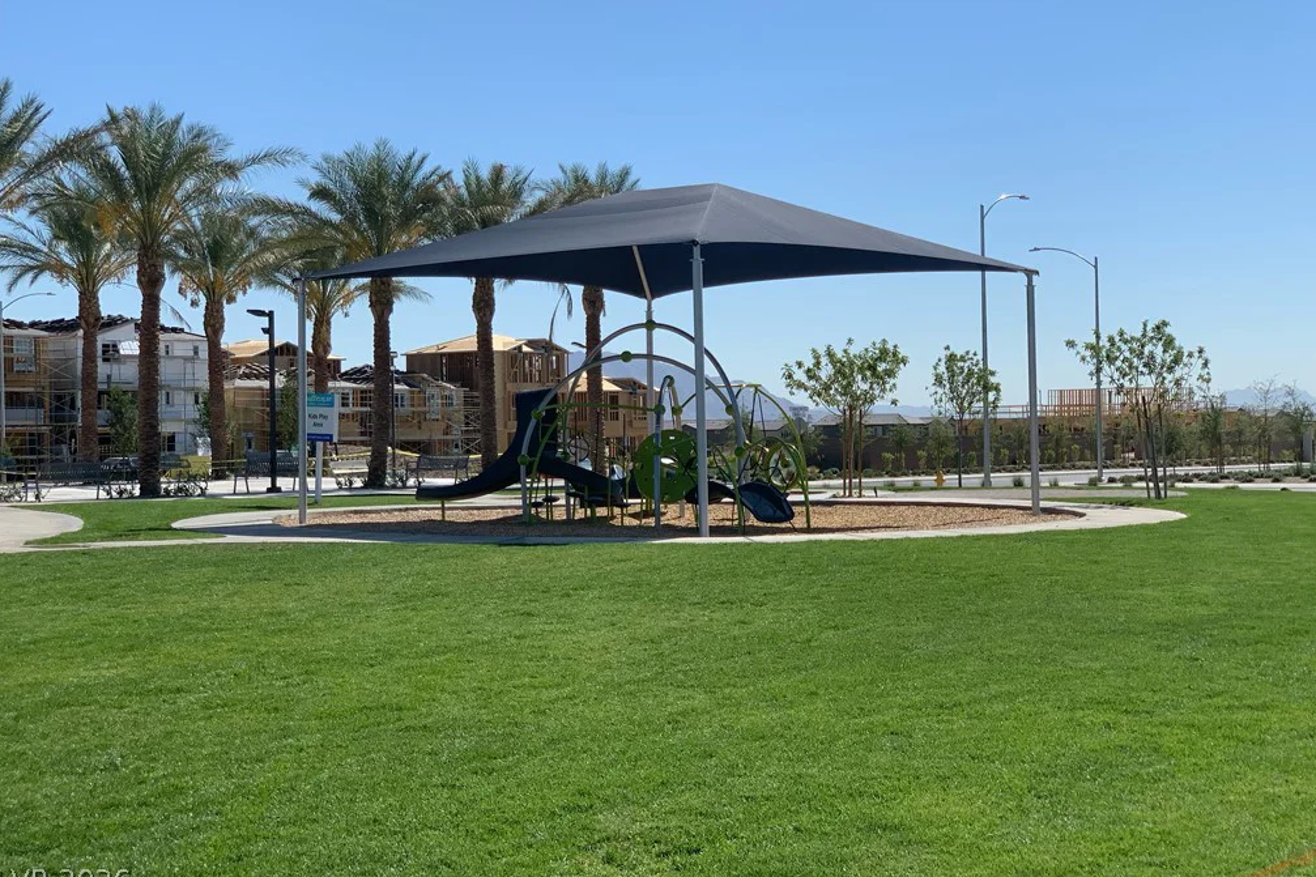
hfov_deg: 36.3
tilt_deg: +1.4
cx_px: 657
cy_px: 400
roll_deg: +0.7
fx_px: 2010
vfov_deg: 24.6
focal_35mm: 55
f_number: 2.4
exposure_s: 1/1597
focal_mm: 6
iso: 16
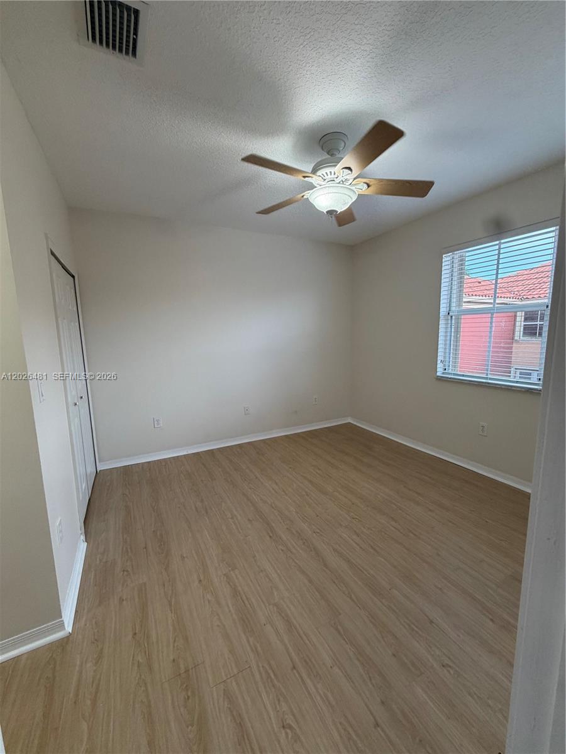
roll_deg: +0.8
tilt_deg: -7.7
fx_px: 305
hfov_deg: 85.7
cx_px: 283
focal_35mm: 14
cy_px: 377
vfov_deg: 102.1
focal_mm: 2.22
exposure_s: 1/120
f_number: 2.2
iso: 160
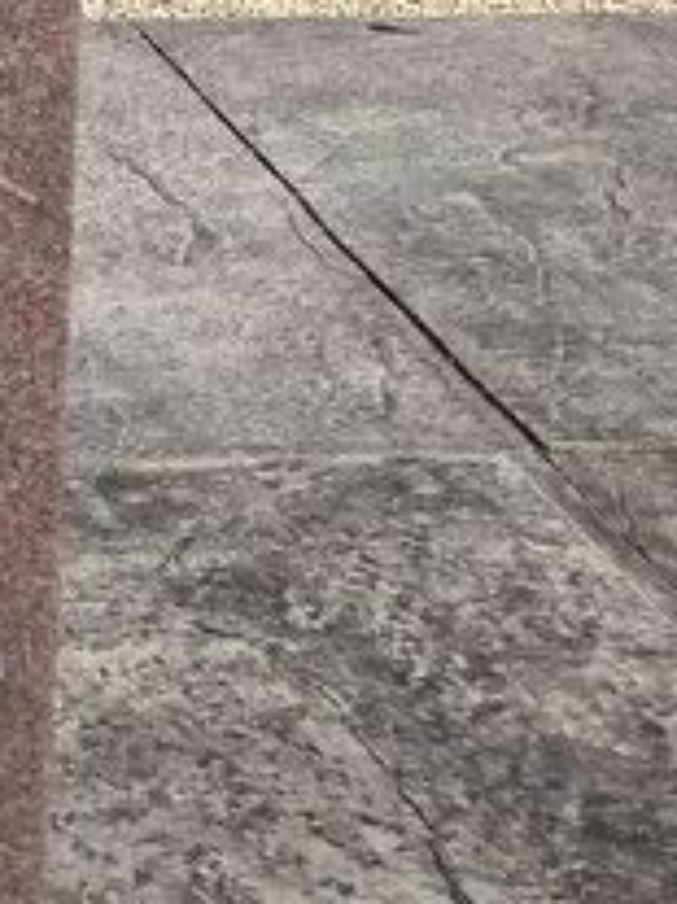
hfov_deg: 14.9
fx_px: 2323
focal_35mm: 89
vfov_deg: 20.6
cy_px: -179
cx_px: -459
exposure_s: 1/1915
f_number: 1.8
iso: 25
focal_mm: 5.4
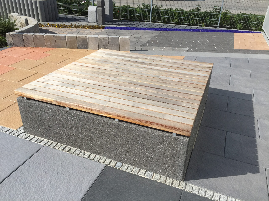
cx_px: 134
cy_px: 100
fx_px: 225
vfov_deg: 48.2
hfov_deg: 61.7
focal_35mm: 29
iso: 32
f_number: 2.2
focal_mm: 4.15
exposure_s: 1/3300
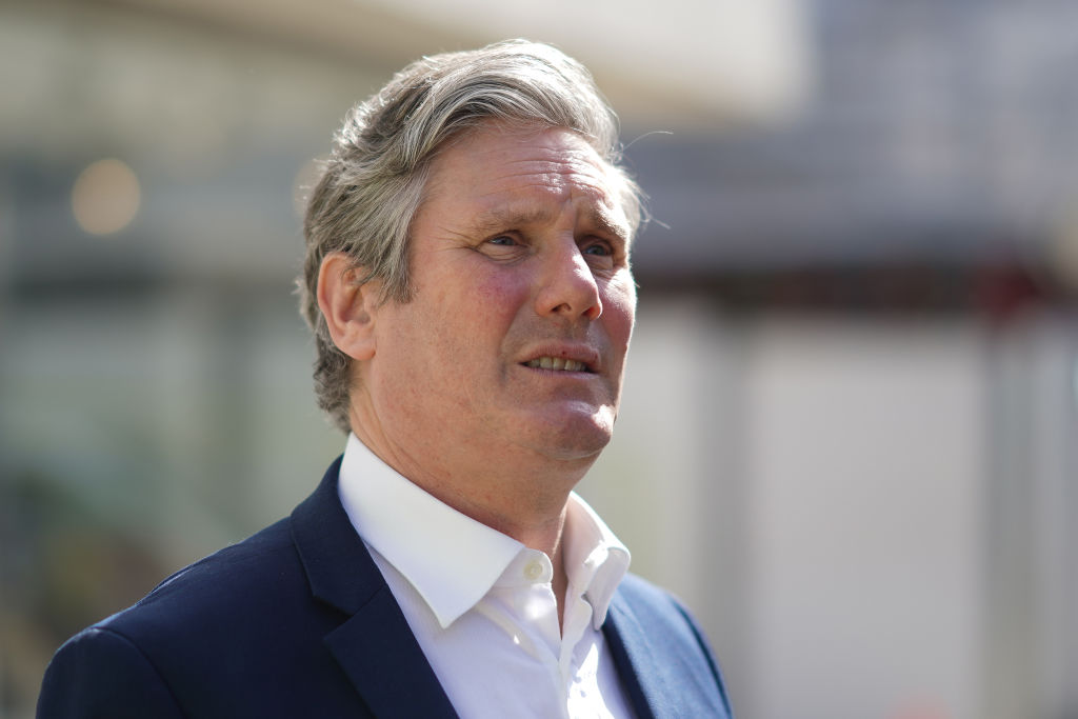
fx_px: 3803
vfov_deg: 10.8
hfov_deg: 16.1
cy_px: 360
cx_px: 539
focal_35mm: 127
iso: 50
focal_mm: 85
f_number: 1.4
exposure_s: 1/1500
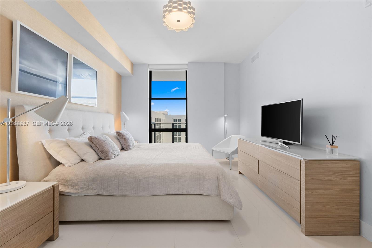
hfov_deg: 104.3
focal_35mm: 14
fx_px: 145
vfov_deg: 81.2
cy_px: 124
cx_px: 186
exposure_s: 1/2.5
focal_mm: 14
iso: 400
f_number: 18
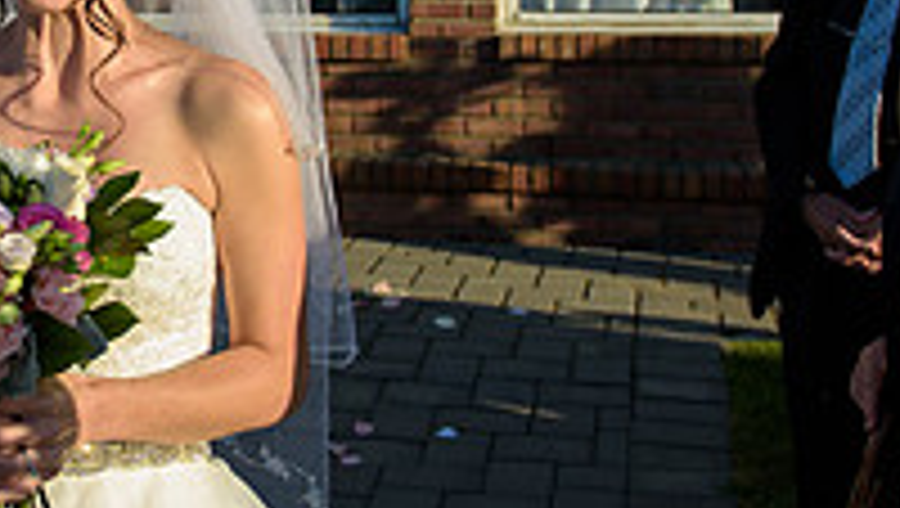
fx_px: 1887
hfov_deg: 25.6
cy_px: 61
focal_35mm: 79
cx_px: 27
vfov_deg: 15.2
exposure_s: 1/1600
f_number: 3.2
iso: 200
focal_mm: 26
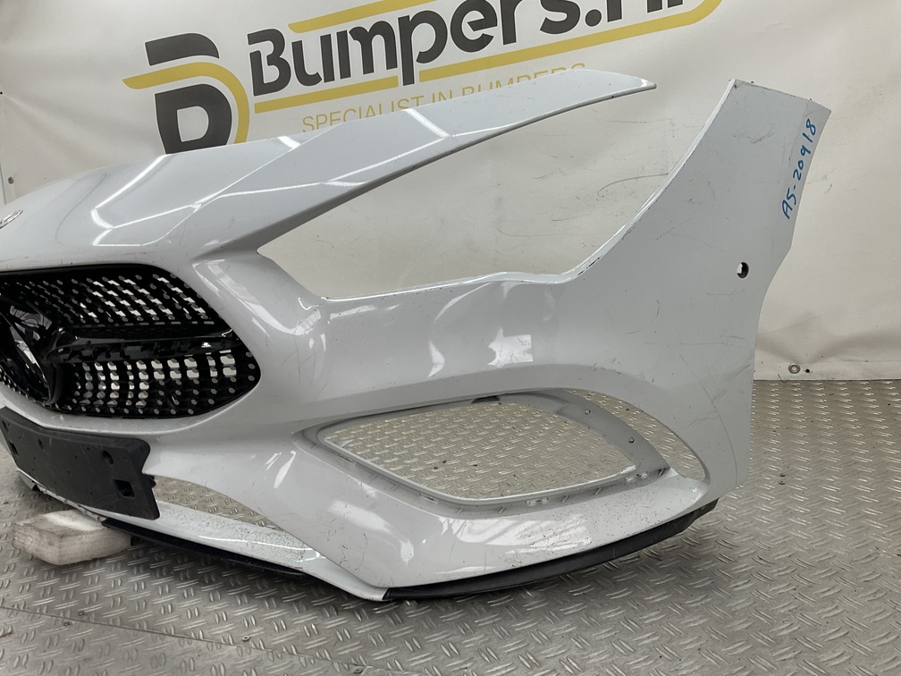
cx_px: 450
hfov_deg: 61.7
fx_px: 755
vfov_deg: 48.2
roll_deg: +5.6
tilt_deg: -10.2
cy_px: 338
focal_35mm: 29
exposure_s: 1/100
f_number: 1.8
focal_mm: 3
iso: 20
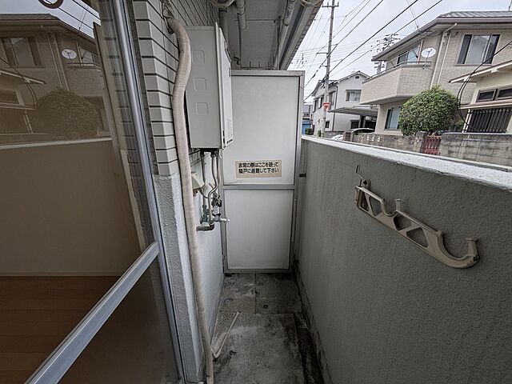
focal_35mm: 14
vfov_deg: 85.7
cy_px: 192
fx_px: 207
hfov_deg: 102.1
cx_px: 256
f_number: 2.2
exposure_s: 1/413
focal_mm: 1.83
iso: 47
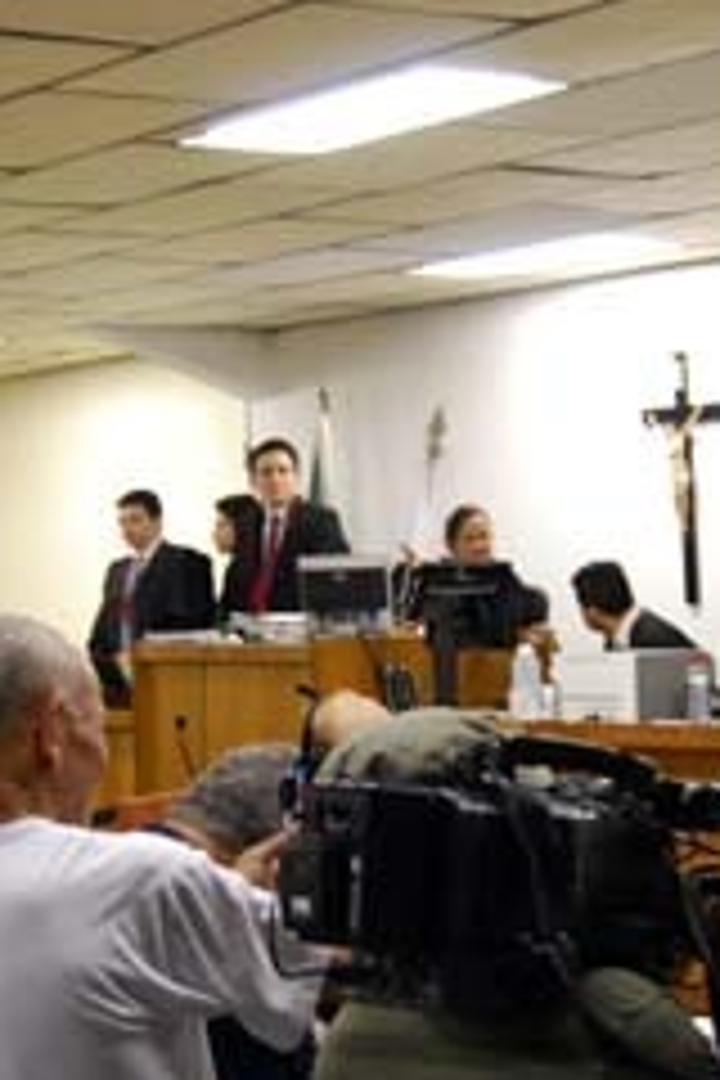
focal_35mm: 97
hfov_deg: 14.1
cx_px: 468
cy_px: 601
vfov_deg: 21.0
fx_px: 2911
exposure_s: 1/40
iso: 800
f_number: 4.5
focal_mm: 31
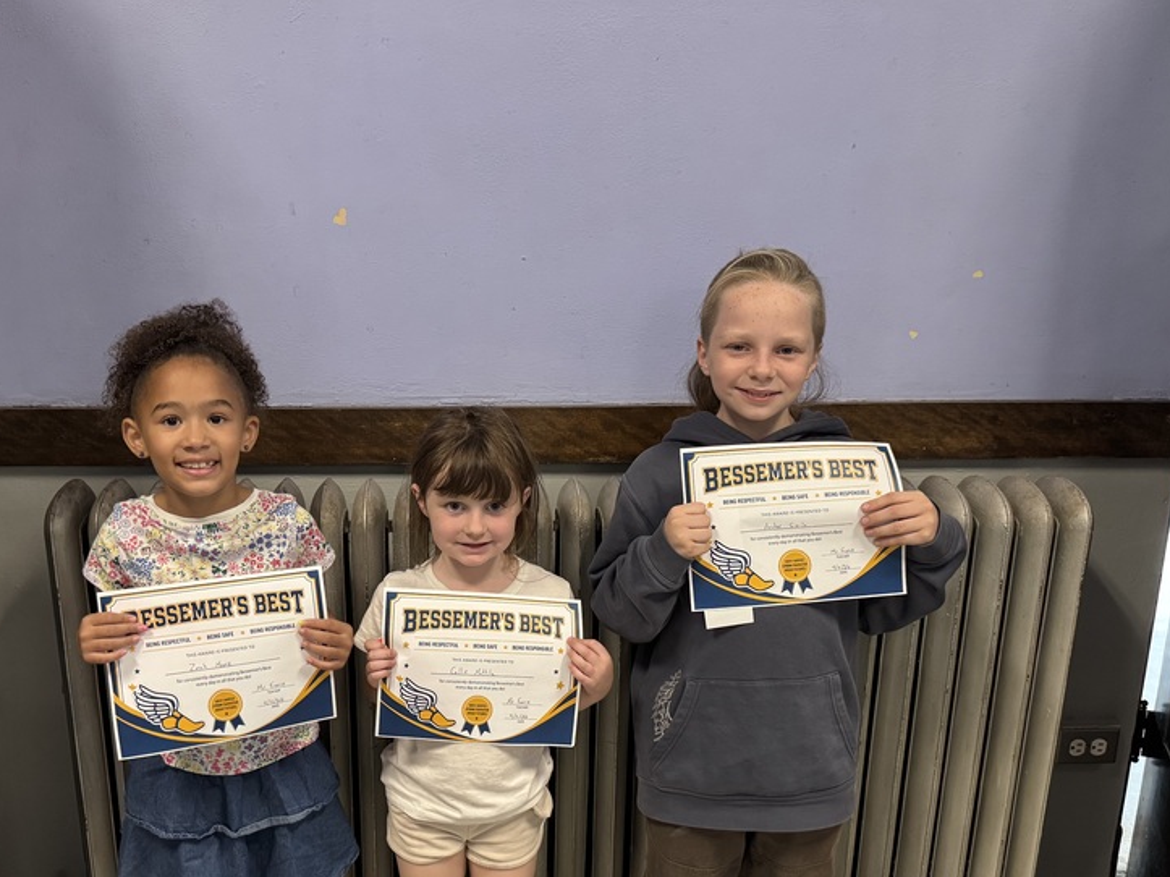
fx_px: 1149
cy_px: 542
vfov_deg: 41.5
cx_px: 507
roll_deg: +0.0
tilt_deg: -15.5
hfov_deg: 53.8
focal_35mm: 34
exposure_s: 1/60
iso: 500
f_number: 1.78
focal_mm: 6.76
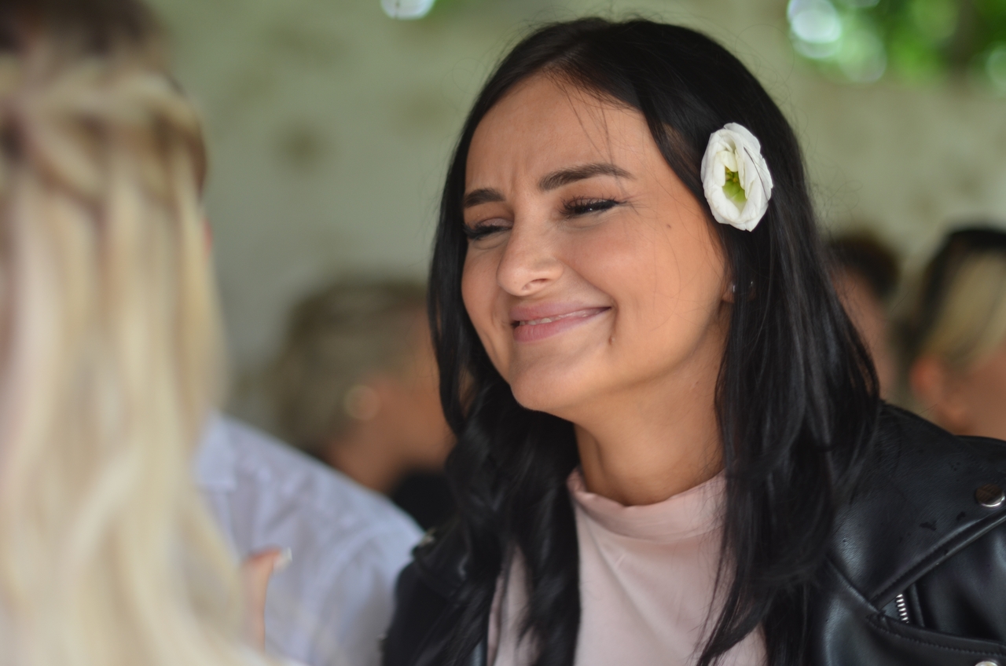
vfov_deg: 18.1
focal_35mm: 75
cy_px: 333
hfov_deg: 27.0
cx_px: 503
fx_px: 2092
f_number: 1.4
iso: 200
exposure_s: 1/60
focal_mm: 50
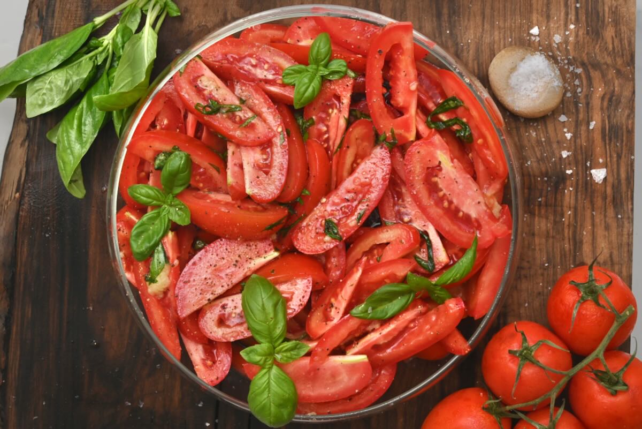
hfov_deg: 39.6
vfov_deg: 27.0
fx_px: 892
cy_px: 214
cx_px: 321
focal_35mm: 50
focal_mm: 50
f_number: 11
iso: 200
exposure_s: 1/60
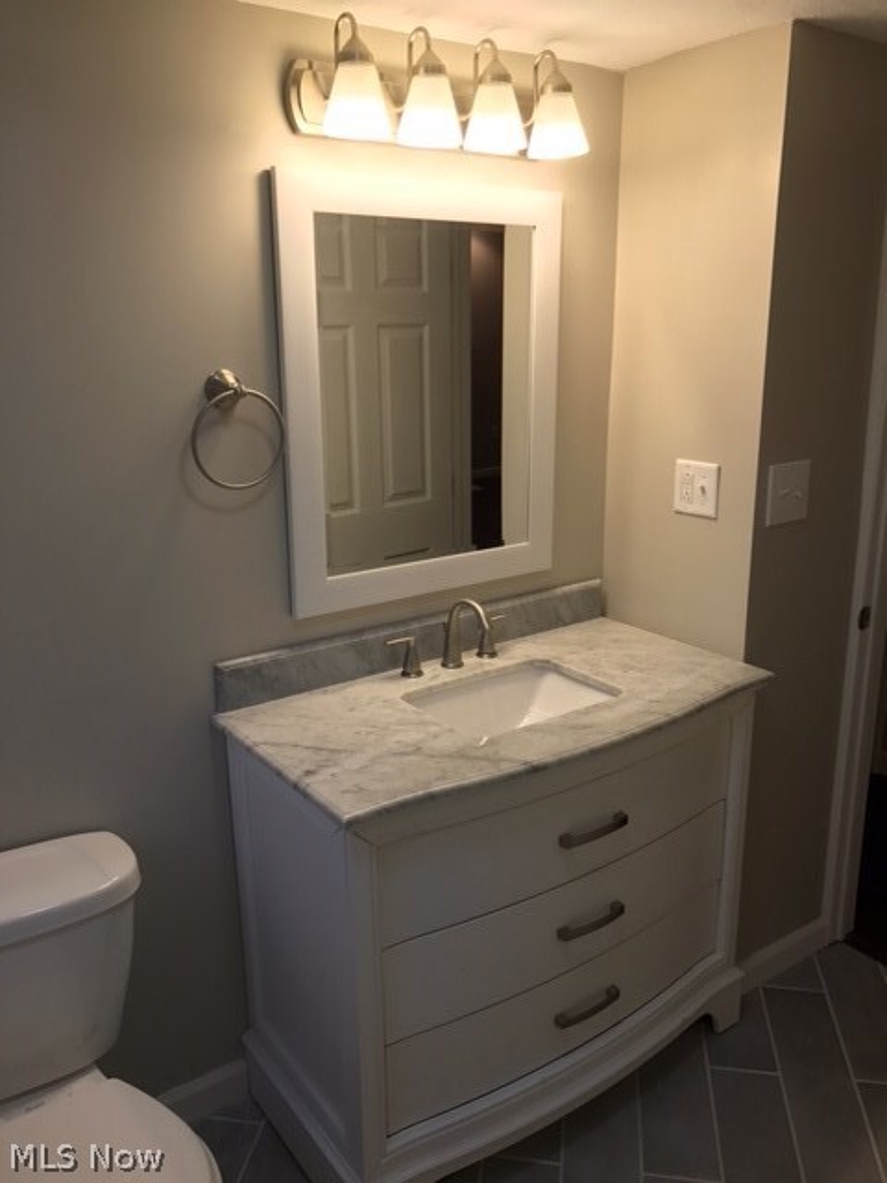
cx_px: 444
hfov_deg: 49.7
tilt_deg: -15.1
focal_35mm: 28
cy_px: 592
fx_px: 957
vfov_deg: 63.4
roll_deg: +2.0
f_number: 1.8
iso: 32
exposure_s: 1/60
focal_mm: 3.99
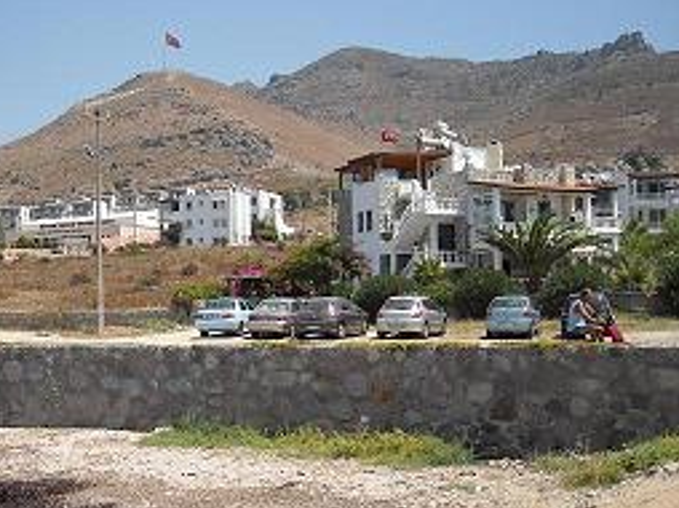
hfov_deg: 35.6
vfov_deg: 27.4
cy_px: 318
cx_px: 190
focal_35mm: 53
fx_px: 1039
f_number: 5.6
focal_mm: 5.7
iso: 64
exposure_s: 1/296
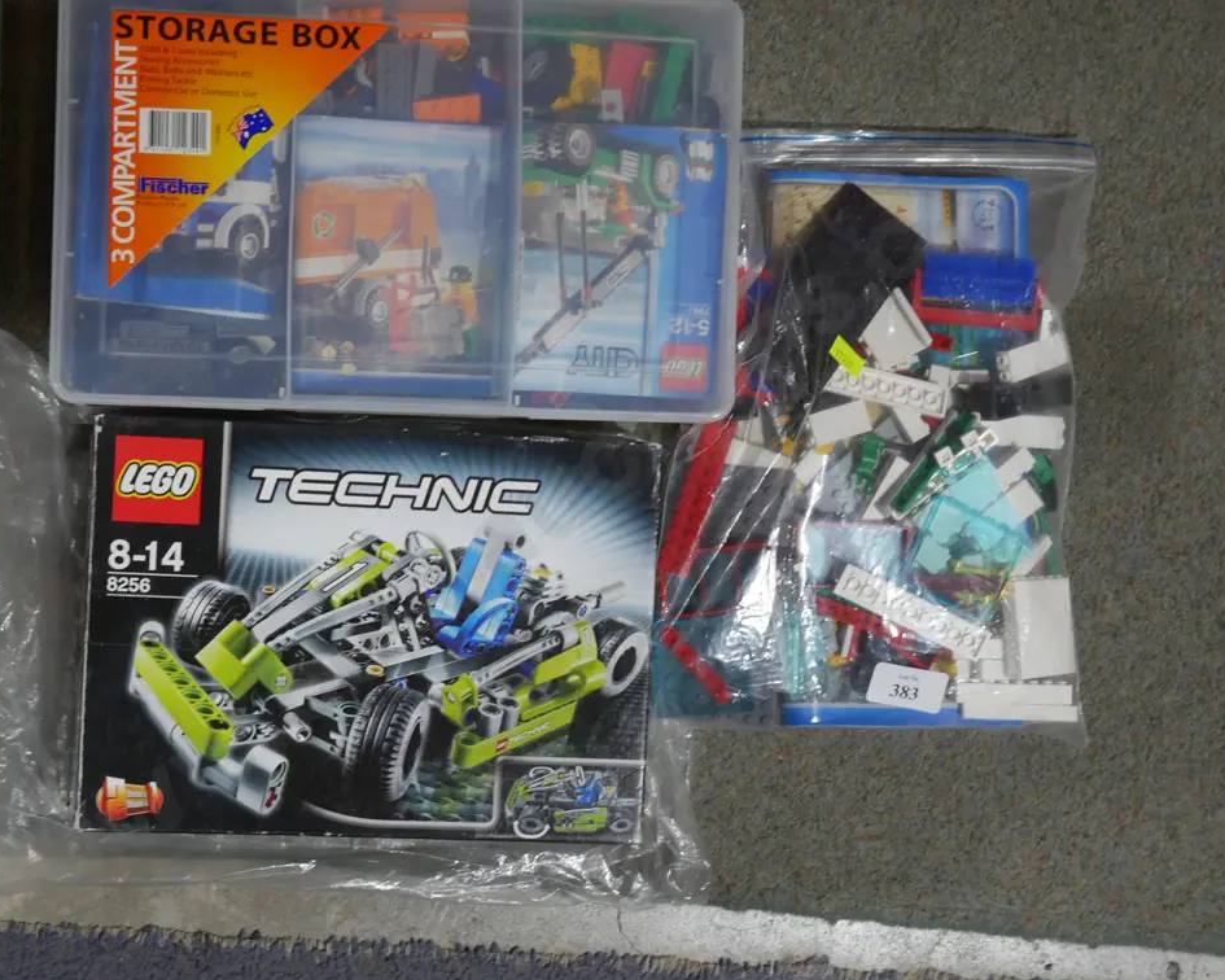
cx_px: 565
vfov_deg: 27.6
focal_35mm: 55
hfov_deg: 34.1
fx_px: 1994
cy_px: 496
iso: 500
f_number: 5.6
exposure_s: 1/60
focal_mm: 26
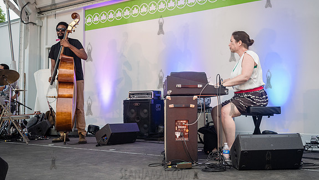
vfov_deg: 28.4
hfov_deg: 48.2
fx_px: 355
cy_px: 90
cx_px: 182
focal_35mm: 42
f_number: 4.5
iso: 1600
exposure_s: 1/400
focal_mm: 35
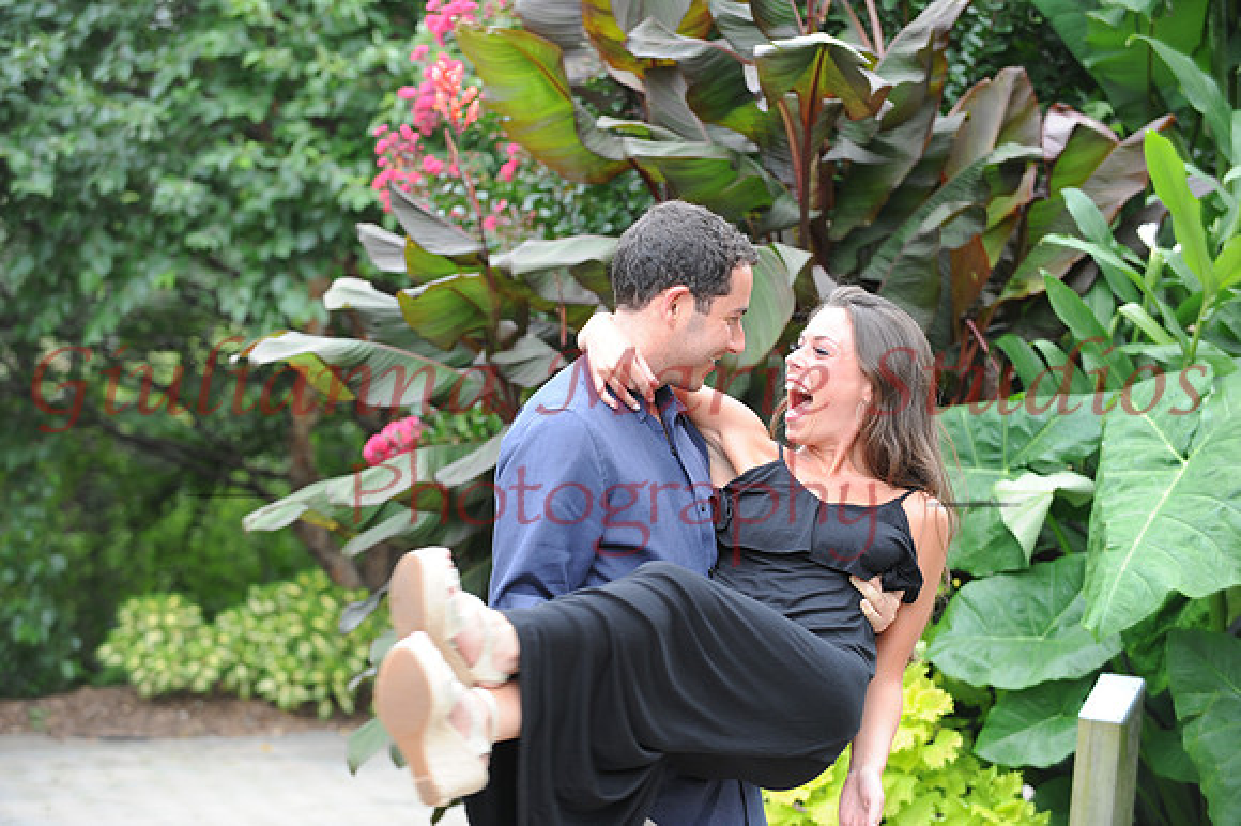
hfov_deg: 18.6
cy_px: 413
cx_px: 620
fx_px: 3790
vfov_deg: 12.4
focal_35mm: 110
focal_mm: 110
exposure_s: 1/125
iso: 500
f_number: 5.6
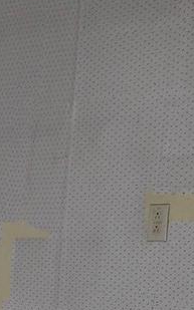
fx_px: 1024
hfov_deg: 10.7
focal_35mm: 121
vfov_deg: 16.6
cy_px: 353
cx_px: -6
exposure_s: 1/13
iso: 125
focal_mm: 6.3
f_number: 1.7
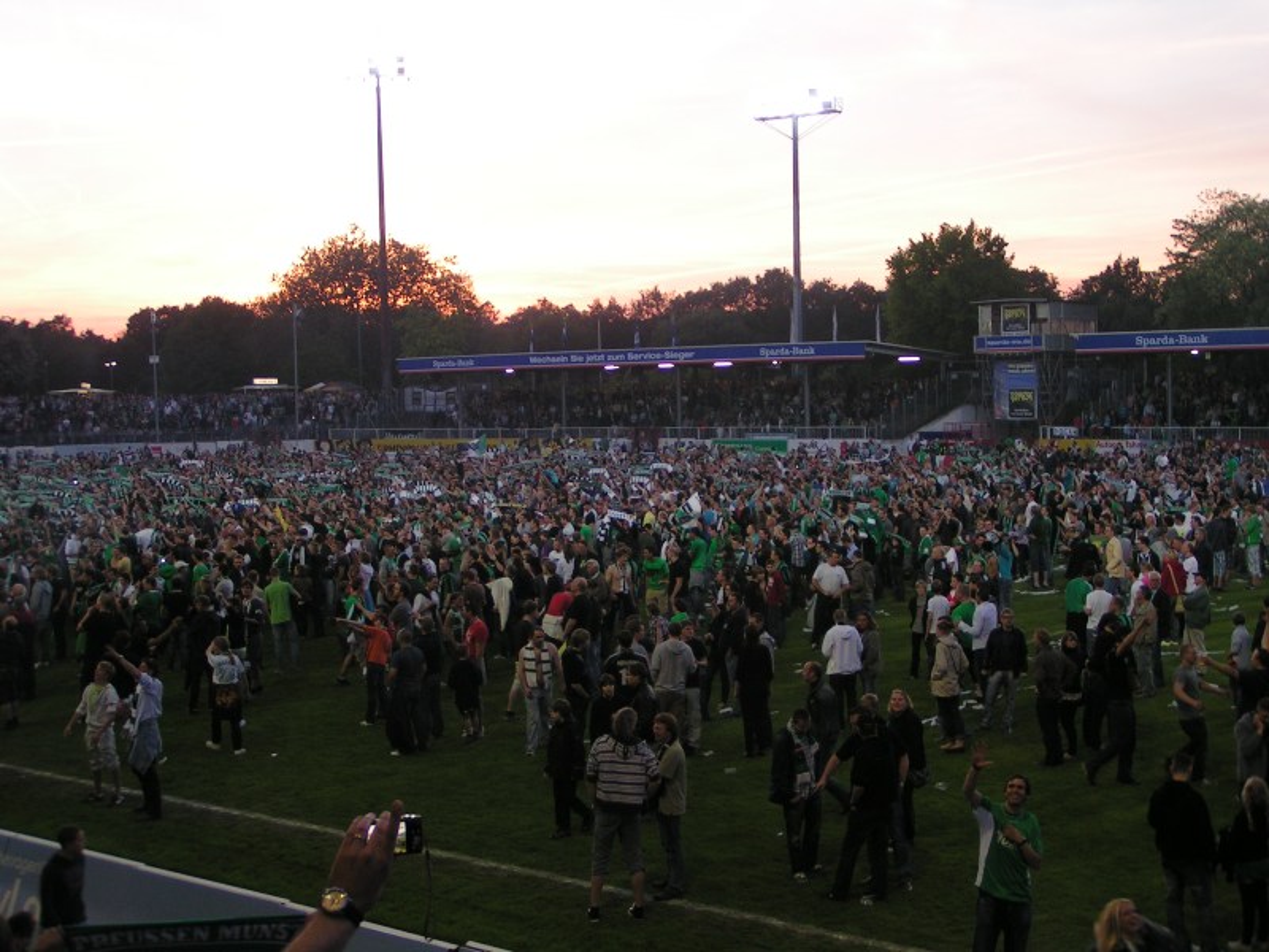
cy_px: 476
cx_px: 634
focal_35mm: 47
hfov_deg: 40.4
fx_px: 1723
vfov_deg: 30.9
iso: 50
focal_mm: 7.3
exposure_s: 1/50
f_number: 3.2
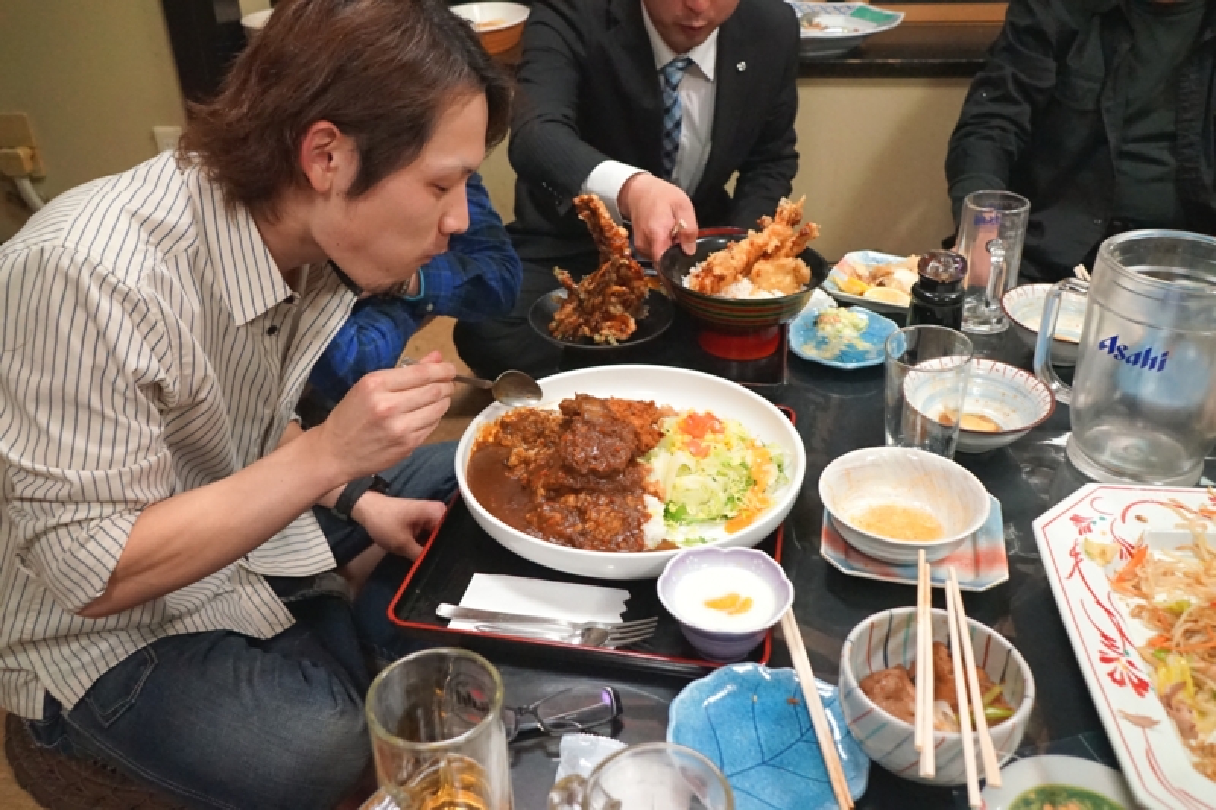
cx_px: 608
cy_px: 405
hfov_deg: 61.9
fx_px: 1013
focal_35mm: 30
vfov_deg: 43.6
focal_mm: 20
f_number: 4
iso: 5000
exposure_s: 1/200
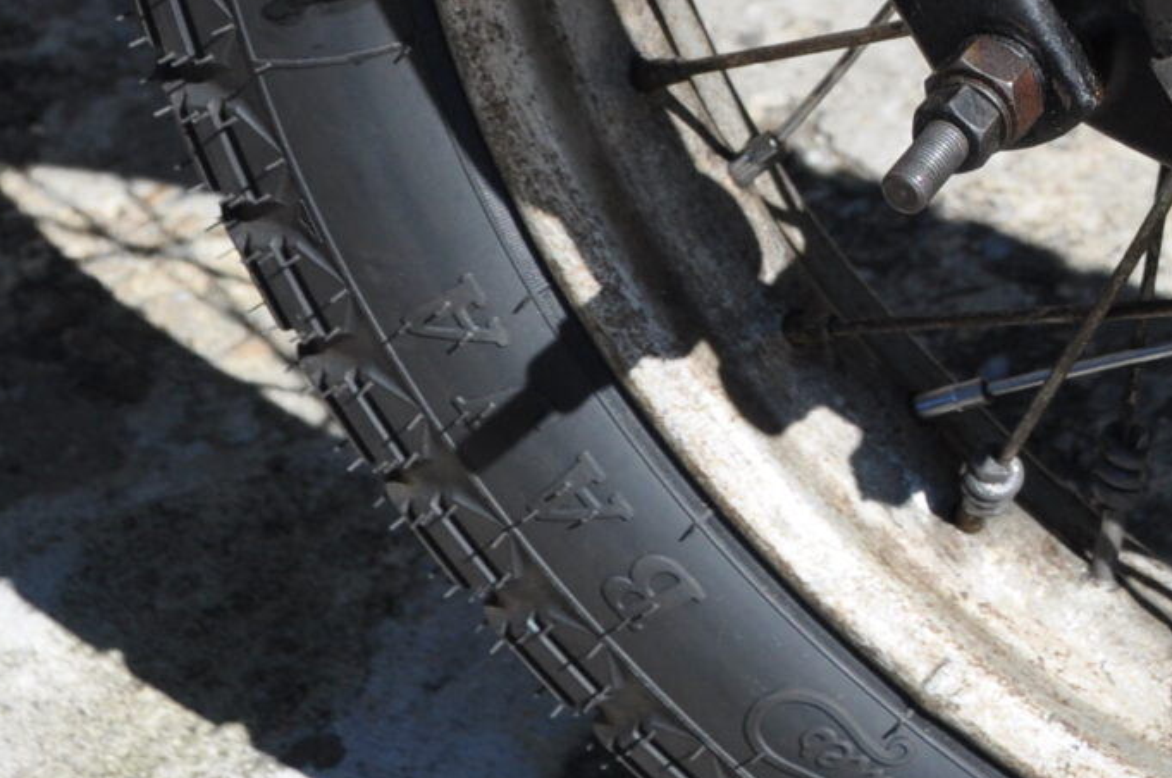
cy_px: -189
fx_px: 4031
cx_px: 1487
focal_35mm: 124
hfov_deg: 15.8
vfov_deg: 10.8
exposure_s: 1/800
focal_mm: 22
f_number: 5.6
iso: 200
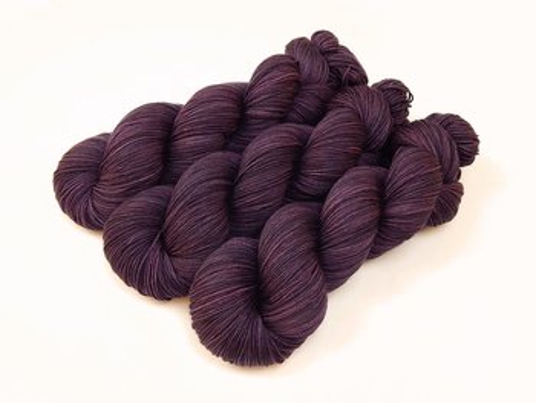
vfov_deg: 37.8
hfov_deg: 48.9
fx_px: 589
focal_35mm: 38
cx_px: 268
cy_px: 202
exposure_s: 1/15
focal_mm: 6.8
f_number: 3.4
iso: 125
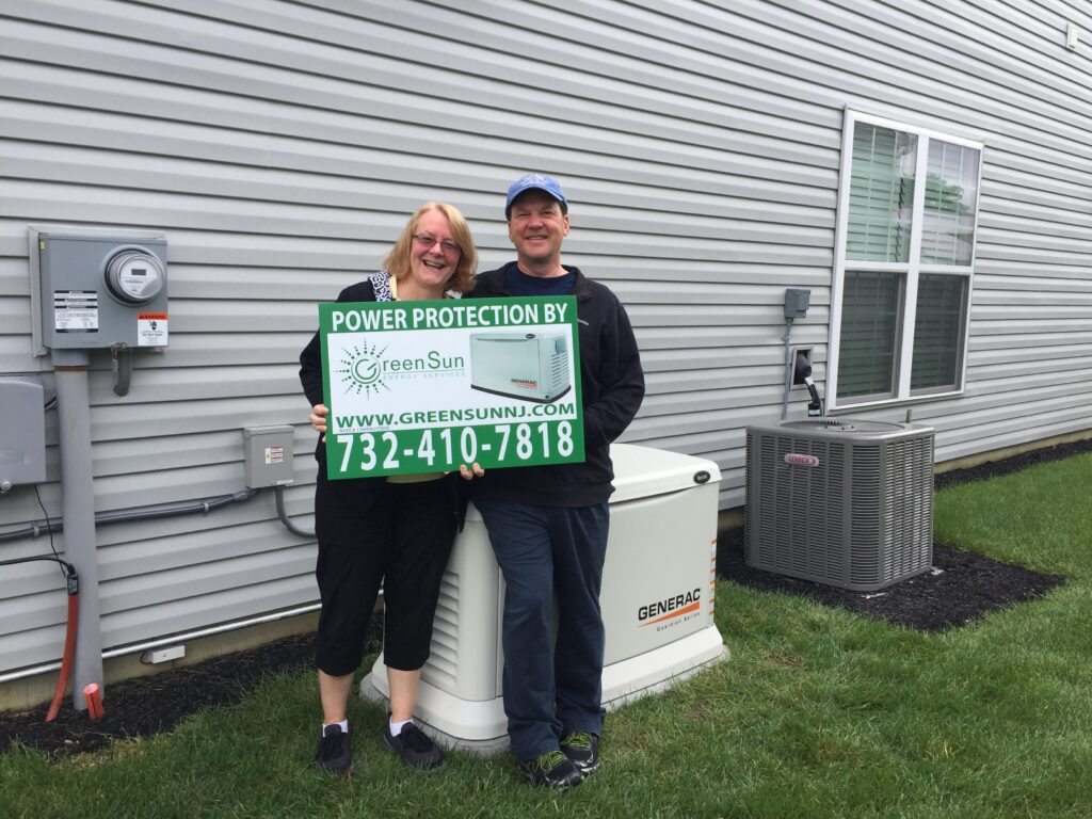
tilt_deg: -7.7
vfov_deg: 48.2
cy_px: 410
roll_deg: -2.2
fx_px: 915
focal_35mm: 29
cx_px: 546
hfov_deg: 61.7
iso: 32
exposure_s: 1/565
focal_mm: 4.15
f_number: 2.2
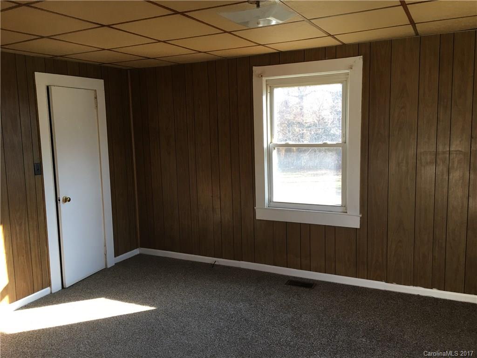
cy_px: 179
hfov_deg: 61.7
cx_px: 238
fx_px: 400
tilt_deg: -6.3
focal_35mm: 29
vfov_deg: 48.2
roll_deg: +1.7
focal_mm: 4.15
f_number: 2.2
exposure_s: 1/30
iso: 25
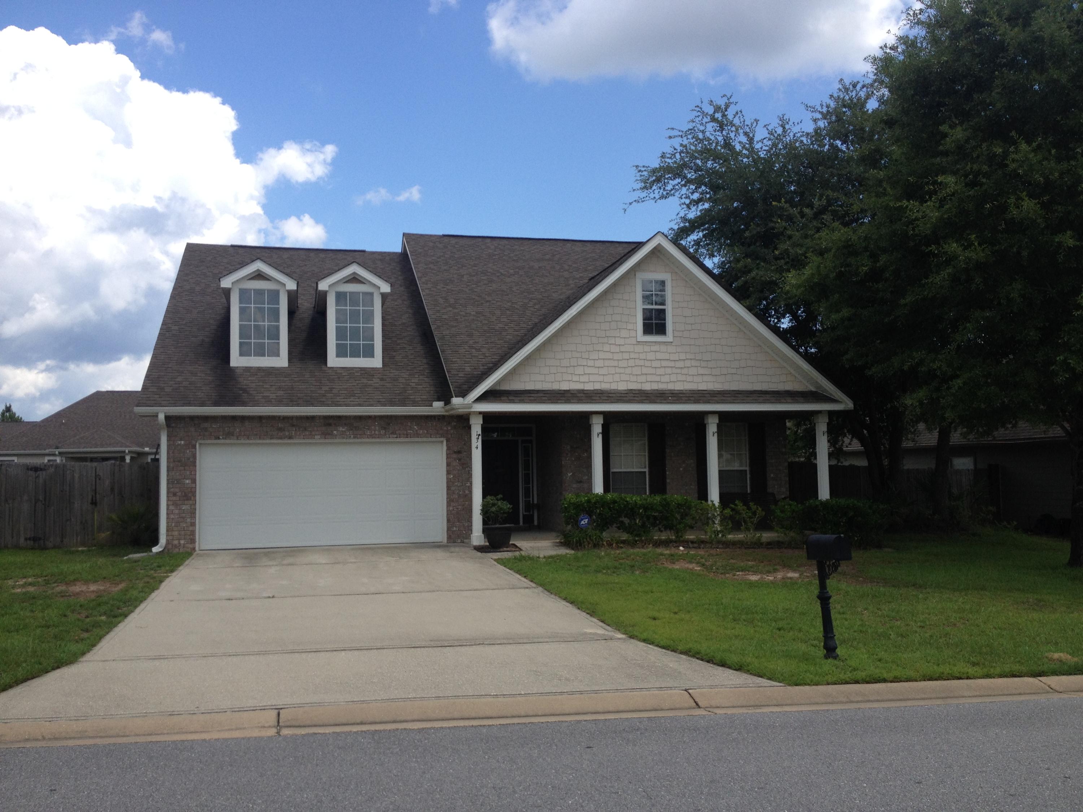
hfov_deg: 52.6
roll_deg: +0.3
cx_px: 542
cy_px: 406
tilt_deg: +2.4
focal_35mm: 35
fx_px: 1095
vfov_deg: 40.7
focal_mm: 4.28
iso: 50
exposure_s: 1/1416
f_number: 2.4
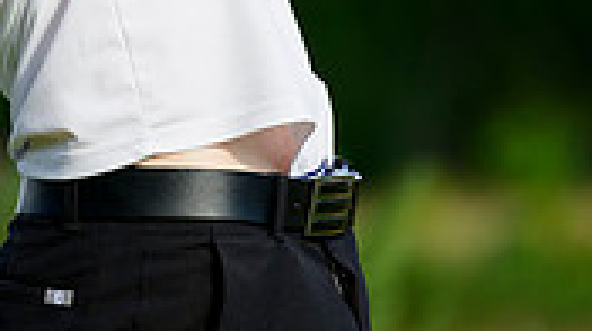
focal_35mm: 1393
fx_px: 21843
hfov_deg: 1.6
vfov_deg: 0.9
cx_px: -132
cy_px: -285
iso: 500
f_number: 5.6
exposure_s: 1/1600
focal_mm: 400
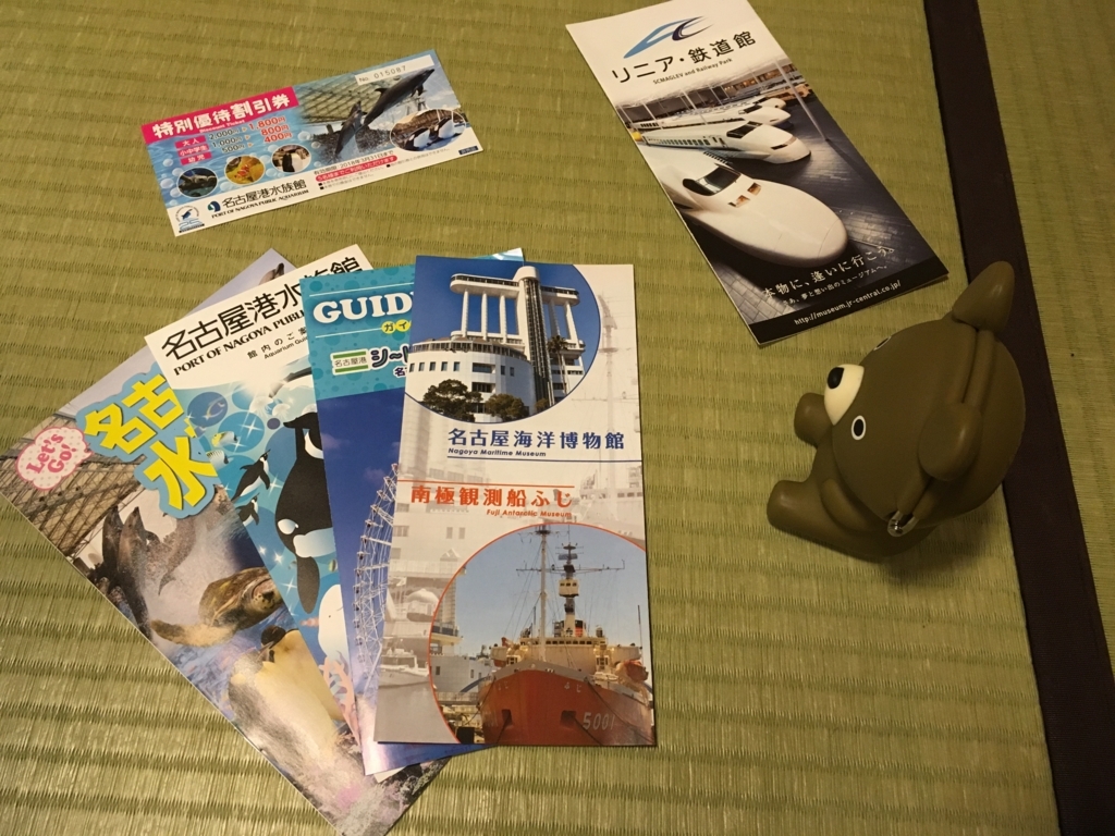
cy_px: 418
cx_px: 558
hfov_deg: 61.7
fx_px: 934
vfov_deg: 48.2
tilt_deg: -62.5
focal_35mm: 29
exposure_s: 1/30
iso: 125
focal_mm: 4.15
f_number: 2.2
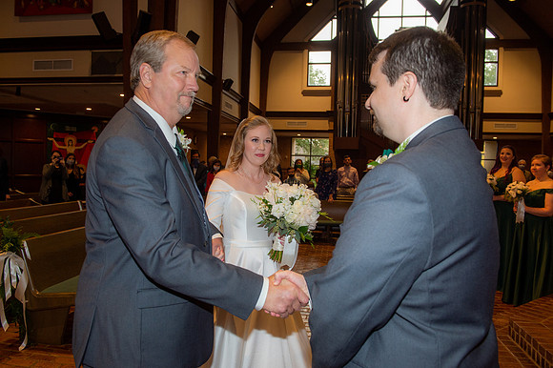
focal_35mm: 28
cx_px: 276
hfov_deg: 65.5
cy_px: 184
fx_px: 430
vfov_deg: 46.4
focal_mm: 28
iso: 1250
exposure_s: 1/160
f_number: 5.6
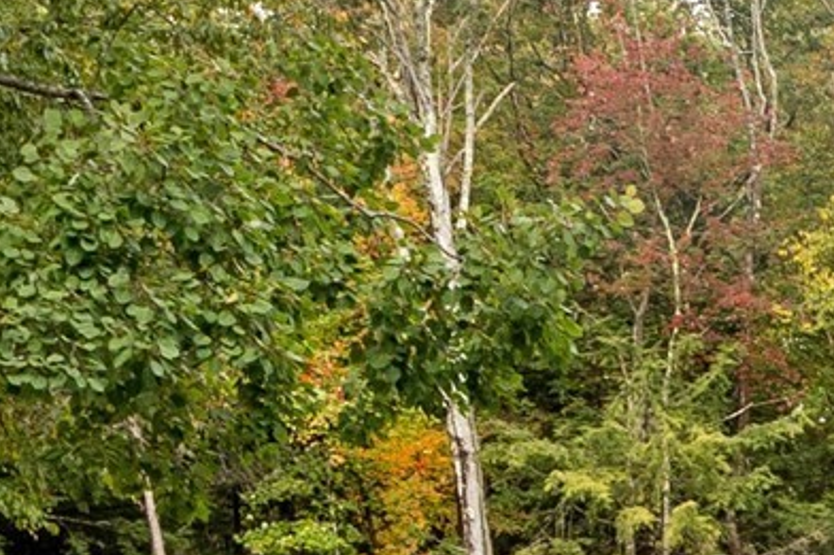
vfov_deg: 8.4
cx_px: 1689
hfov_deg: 11.4
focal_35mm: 162
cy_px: 562
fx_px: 3751
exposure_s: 1/125
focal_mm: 21
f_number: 8
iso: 160
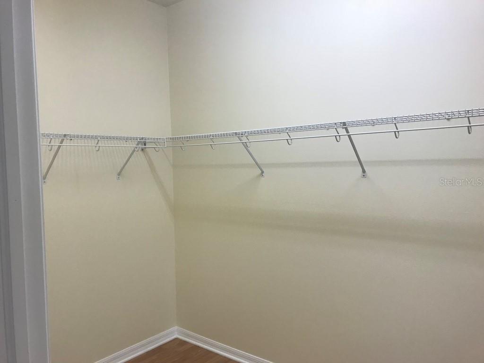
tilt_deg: -2.3
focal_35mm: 28
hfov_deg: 63.4
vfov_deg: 49.7
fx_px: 391
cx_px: 242
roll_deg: +1.4
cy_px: 182
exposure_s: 1/40
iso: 20
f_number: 1.8
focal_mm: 3.99
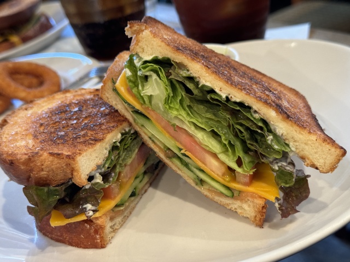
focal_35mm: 48
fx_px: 485
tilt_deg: -26.0
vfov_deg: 30.3
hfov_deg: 39.7
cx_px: 175
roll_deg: +12.2
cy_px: 131
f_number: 1.78
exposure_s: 1/50
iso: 250
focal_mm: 6.76
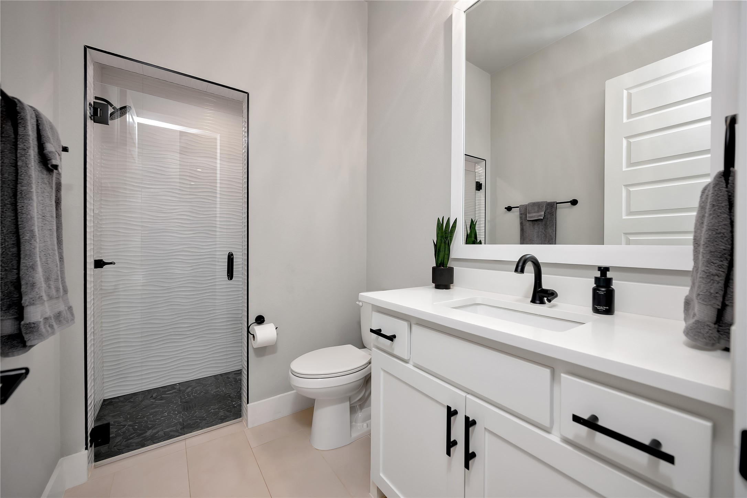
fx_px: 290
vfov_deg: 81.2
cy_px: 249
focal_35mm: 14
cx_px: 374
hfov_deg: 104.3
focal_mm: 14
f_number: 5
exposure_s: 1/15
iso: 200
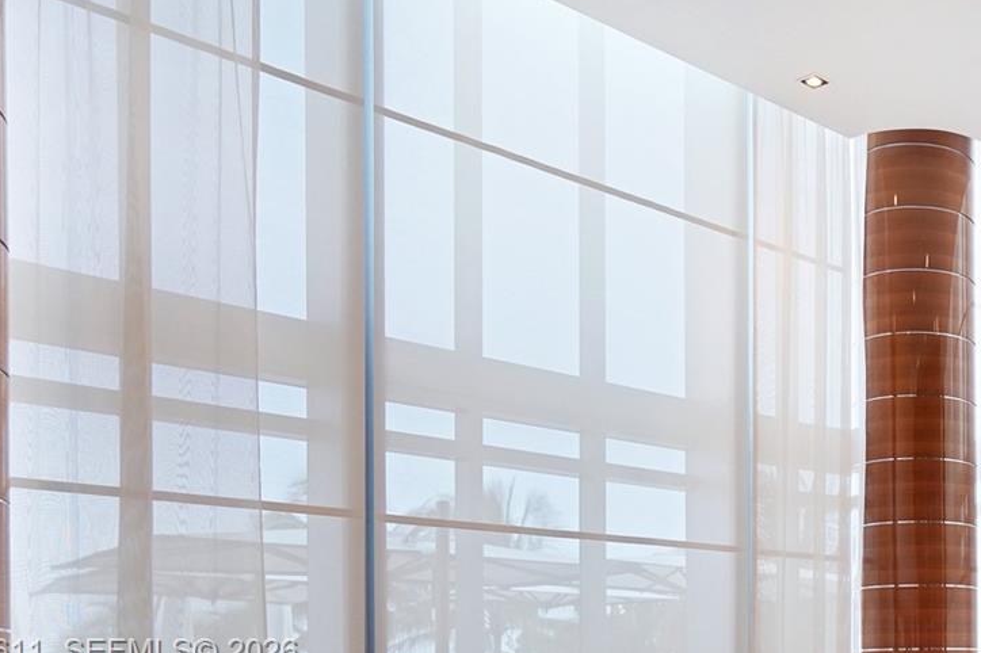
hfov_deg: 41.1
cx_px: 959
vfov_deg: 29.7
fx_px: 1144
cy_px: 653
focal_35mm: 42
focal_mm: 19
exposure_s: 1/160
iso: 2500
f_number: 5
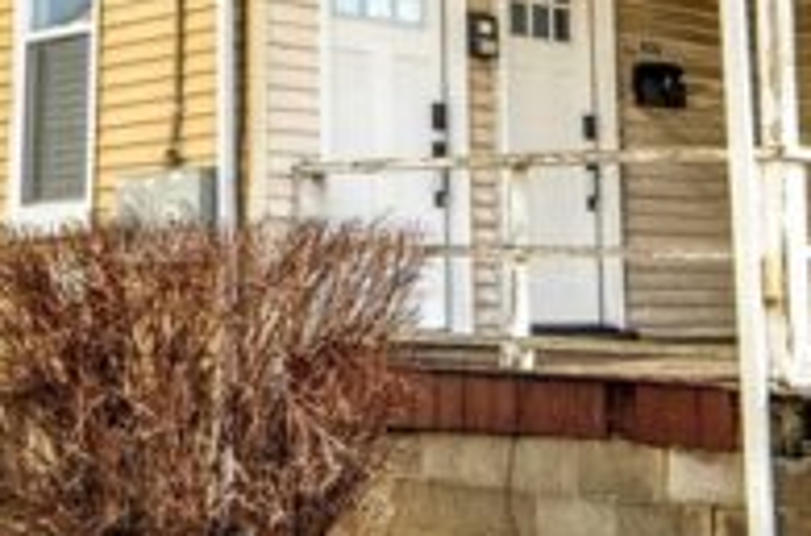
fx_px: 1799
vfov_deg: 16.3
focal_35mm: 80
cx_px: 453
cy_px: -110
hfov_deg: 25.4
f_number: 8
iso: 320
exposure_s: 1/400
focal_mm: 13
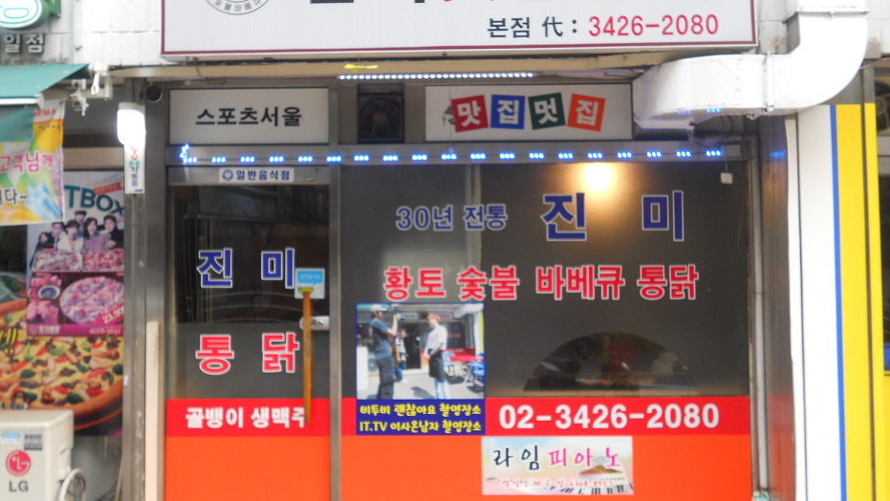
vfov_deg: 28.3
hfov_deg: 48.4
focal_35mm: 42
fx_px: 991
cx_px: 447
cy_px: 215
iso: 80
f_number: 3.9
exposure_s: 1/30
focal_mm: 6.9
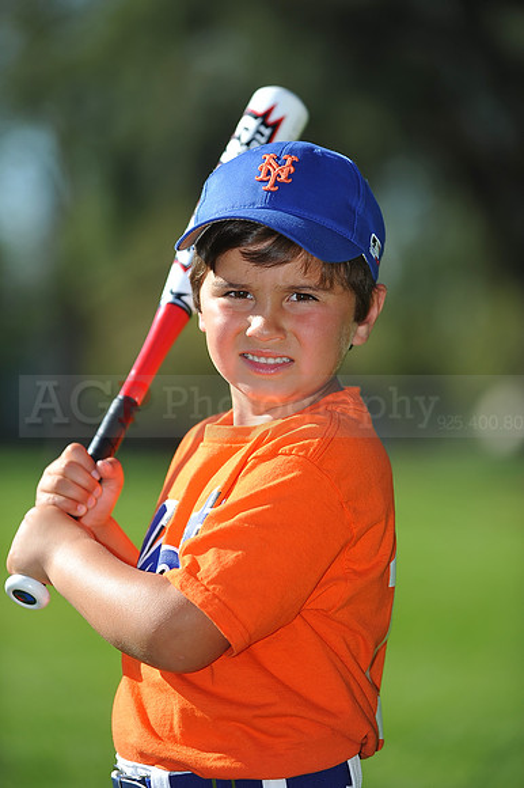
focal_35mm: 200
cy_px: 394
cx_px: 262
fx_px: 4372
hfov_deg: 6.9
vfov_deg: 10.3
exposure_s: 1/1250
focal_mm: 200
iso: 200
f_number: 4
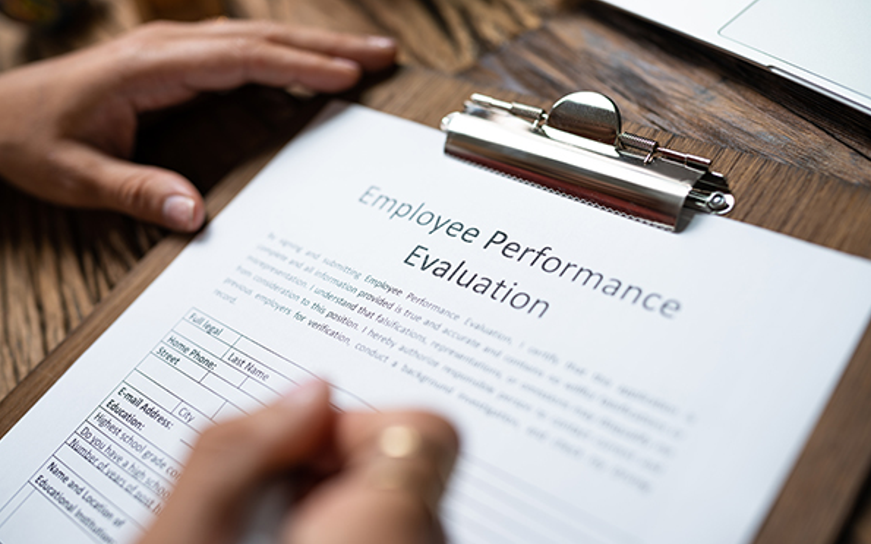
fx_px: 855
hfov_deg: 54.0
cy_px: 291
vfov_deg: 35.3
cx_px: 435
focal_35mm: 36
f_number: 2.2
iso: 50
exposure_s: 1/160
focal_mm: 35
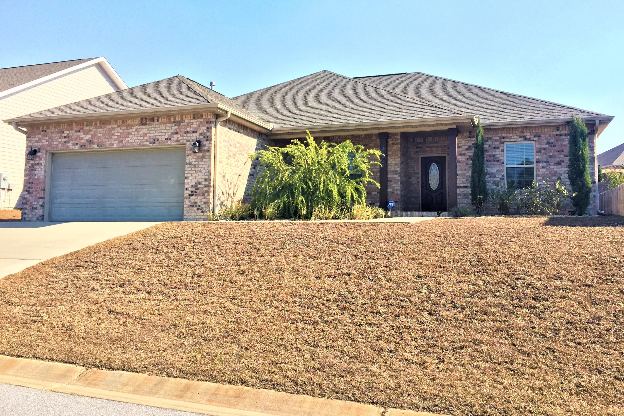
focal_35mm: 31
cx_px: 317
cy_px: 186
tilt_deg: +4.3
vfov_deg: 42.3
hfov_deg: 60.3
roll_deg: -1.1
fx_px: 537
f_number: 2.2
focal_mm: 4.15
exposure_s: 1/920
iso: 32
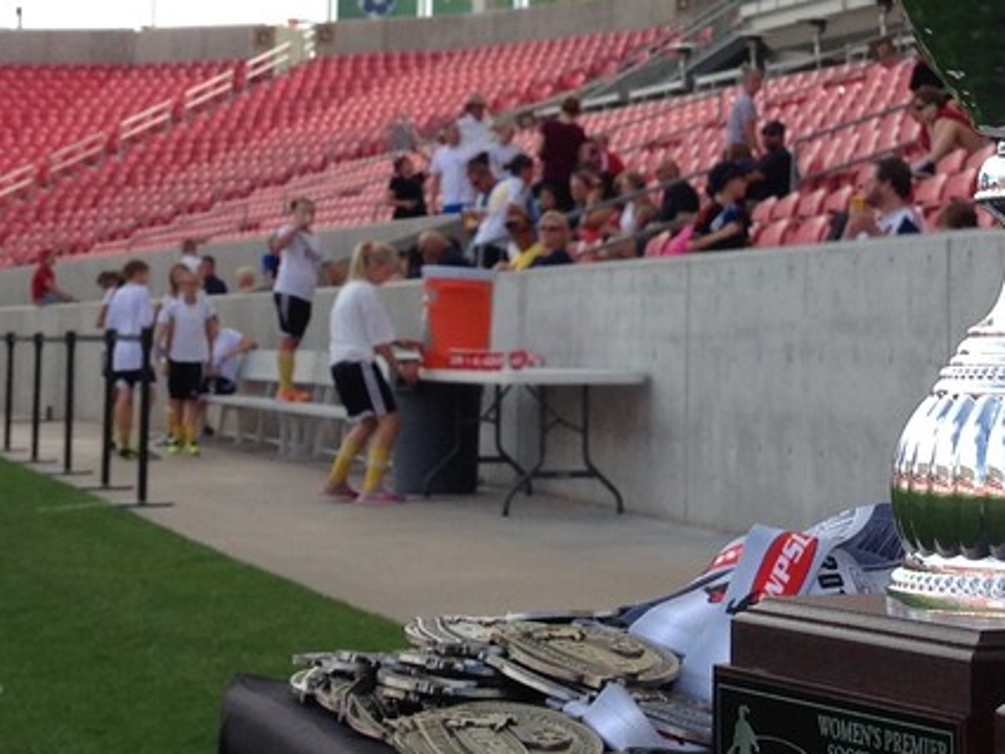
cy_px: -5
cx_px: 761
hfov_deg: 18.9
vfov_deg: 14.1
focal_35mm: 103
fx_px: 2991
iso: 50
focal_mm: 4.12
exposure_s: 1/733
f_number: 2.4
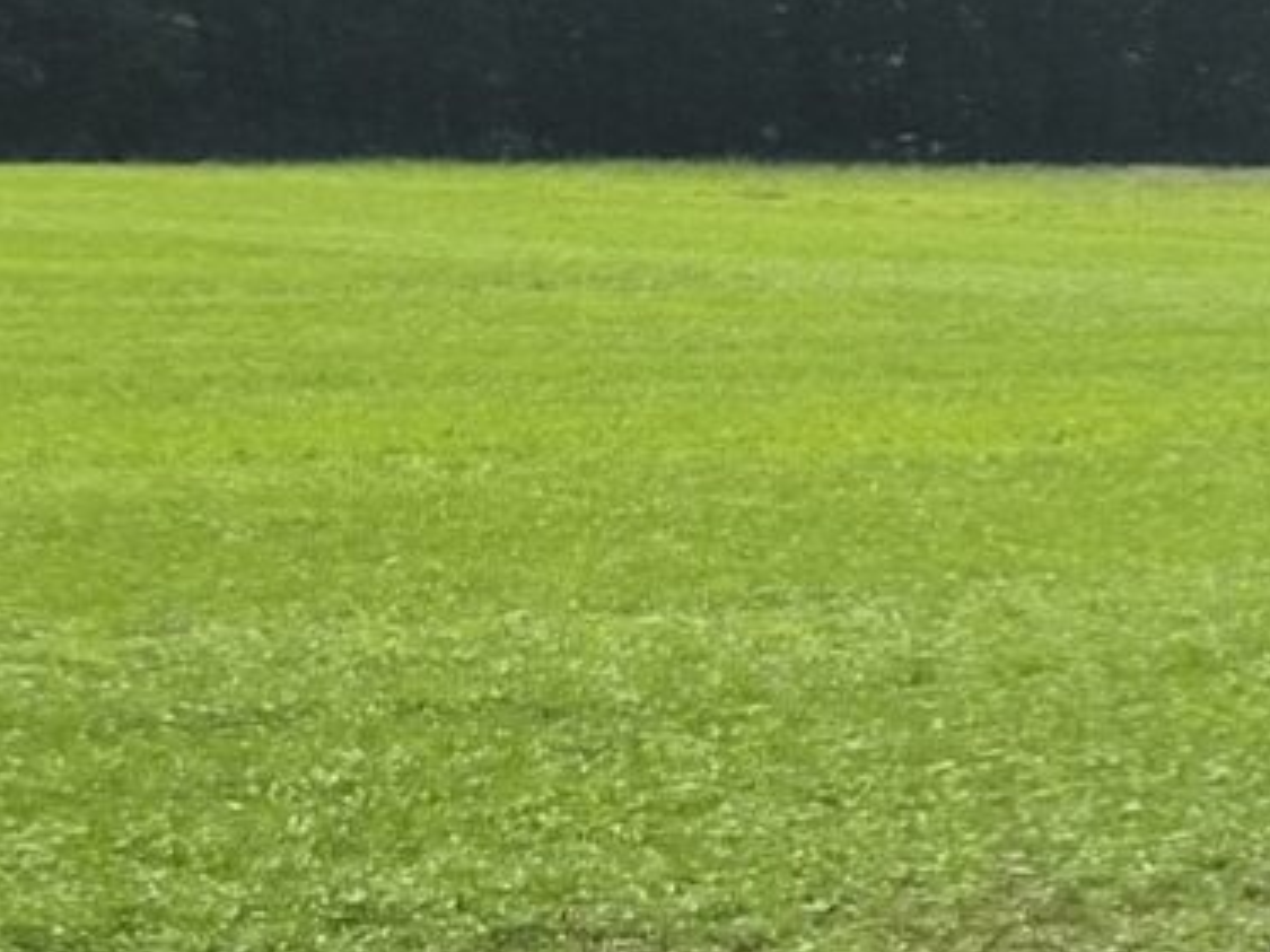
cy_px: 1504
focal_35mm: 157
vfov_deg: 9.2
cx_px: 2916
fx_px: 5758
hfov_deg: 10.9
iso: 80
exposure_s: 1/7296
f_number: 1.8
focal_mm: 5.4
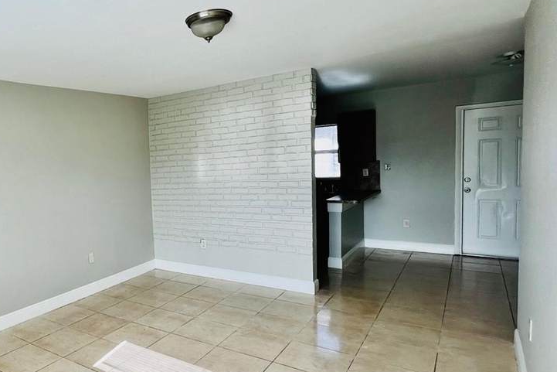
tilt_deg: -3.2
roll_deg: +3.7
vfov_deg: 53.1
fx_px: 371
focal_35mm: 24
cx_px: 100
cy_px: 198
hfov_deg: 66.0
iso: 32
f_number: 1.8
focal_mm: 1.57
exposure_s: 1/168
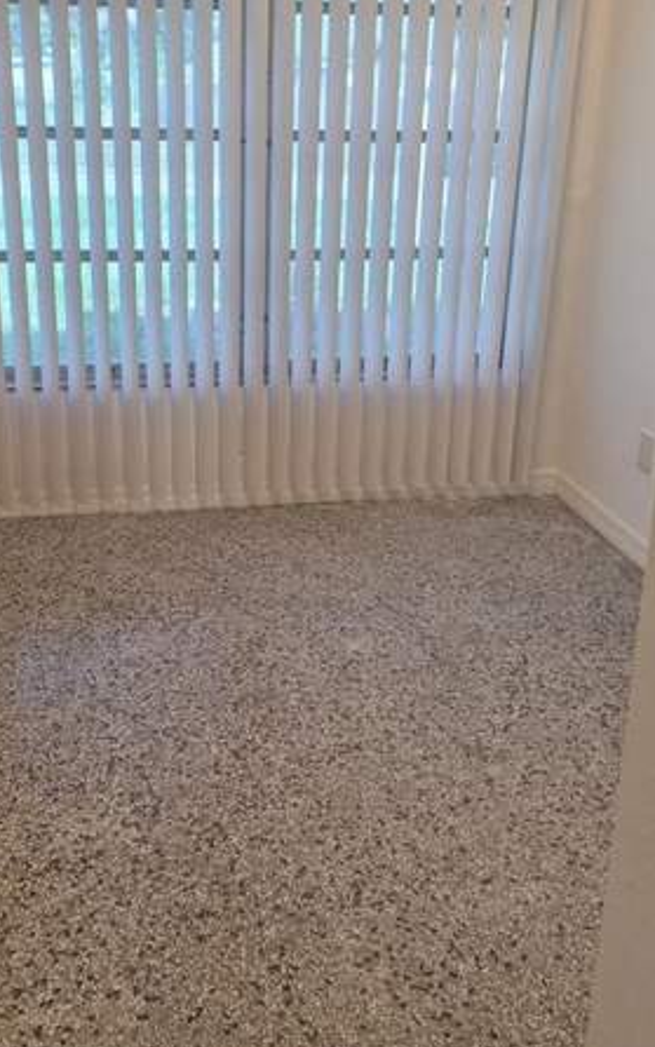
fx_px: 999
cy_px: 406
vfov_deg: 54.8
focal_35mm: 35
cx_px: 284
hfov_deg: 36.2
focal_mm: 5.4
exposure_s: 1/120
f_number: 1.8
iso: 125
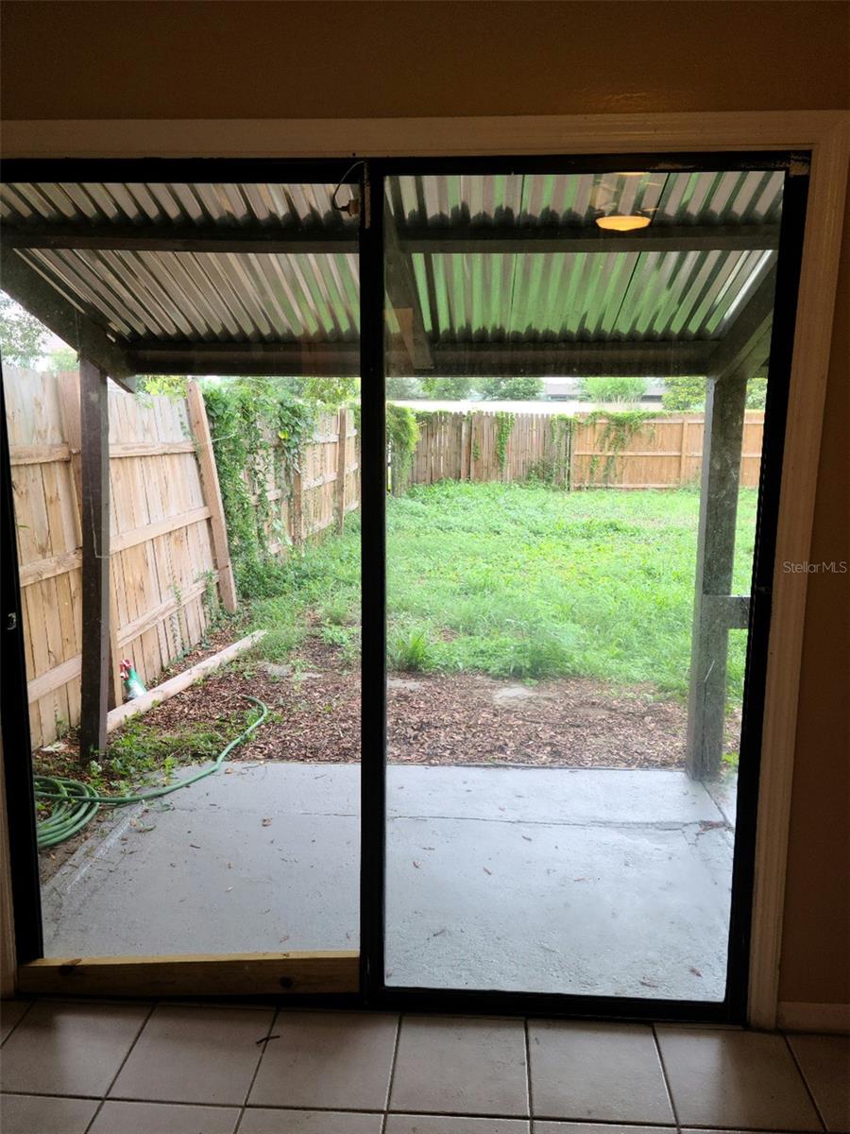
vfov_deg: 63.4
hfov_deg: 49.7
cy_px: 567
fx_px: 917
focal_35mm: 28
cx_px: 425
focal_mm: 5.9
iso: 50
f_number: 2
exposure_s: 1/60.2
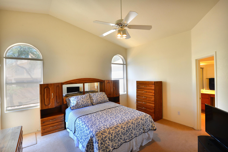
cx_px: 114
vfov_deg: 70.5
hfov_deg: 93.3
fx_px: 108
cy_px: 76
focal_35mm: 17
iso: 100
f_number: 13
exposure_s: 1/3
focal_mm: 17
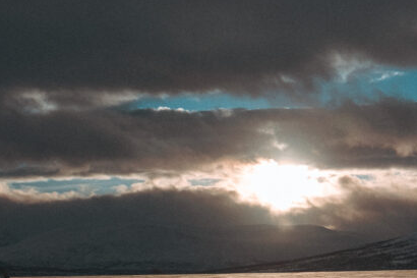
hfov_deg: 32.7
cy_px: 156
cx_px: 316
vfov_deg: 22.6
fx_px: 695
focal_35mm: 60
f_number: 1.4
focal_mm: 16
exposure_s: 1/26000
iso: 125
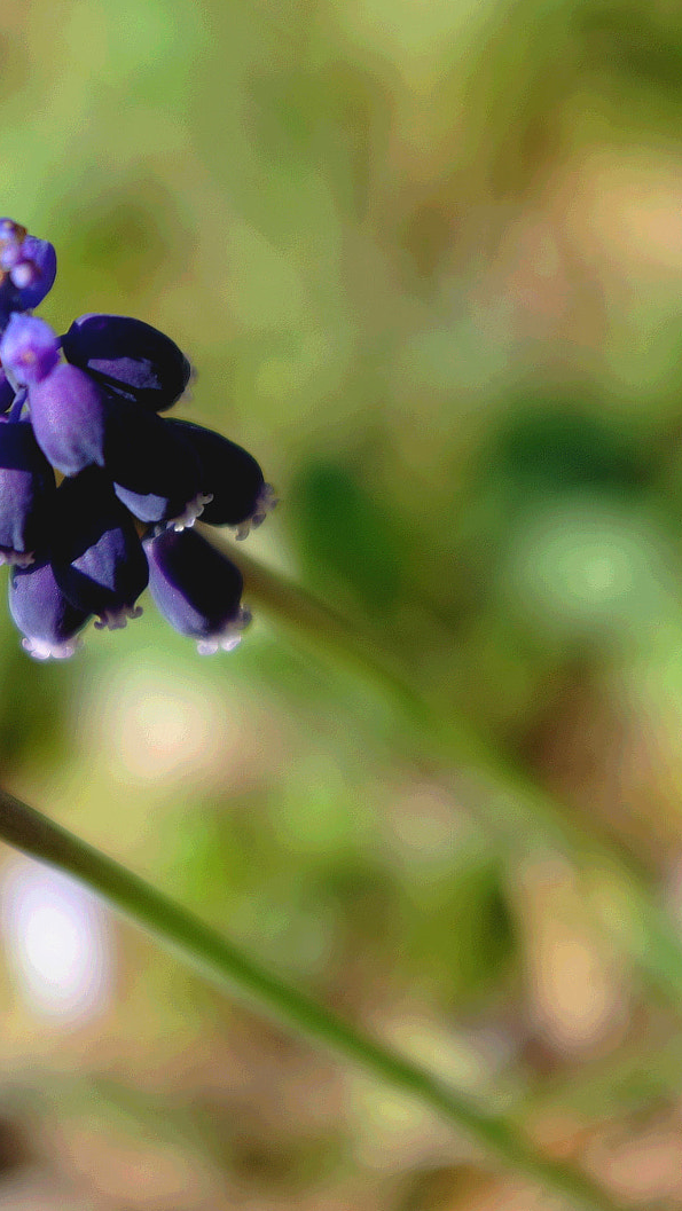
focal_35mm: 130
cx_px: 283
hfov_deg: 9.3
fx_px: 4177
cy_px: 607
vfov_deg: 16.5
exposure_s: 1/180
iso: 100
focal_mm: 55
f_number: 7.1
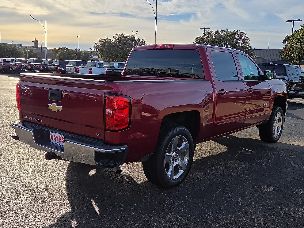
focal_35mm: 35
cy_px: 114
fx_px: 307
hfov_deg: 52.6
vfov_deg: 40.7
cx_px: 152
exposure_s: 1/3333
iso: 25
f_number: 1.8
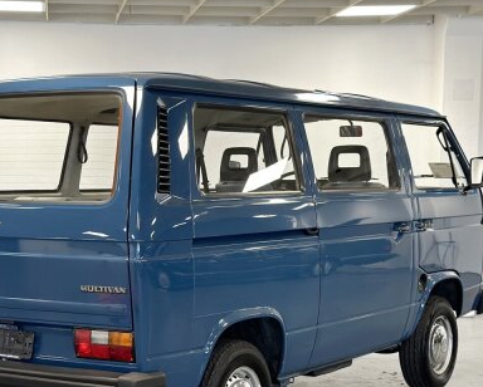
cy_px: 283
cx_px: 175
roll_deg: +0.0
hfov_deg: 24.3
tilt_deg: -5.7
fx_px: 1116
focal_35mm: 78
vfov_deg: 19.6
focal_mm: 6.86
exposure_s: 1/60
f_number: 1.78
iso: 160
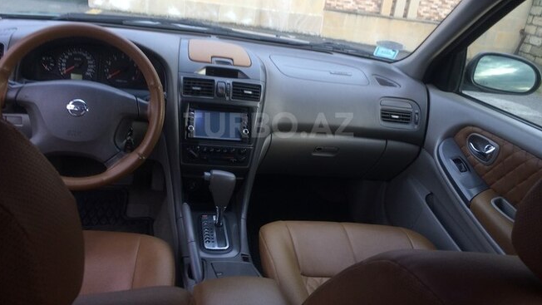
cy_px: 125
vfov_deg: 36.6
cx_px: 269
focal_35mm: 32
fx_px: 460
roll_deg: -7.6
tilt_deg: -19.6
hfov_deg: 61.0
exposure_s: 1/100
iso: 64
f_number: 2.2
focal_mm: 4.15
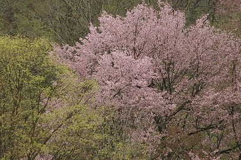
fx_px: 2614
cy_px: 93
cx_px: 121
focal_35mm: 391
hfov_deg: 5.3
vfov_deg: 3.5
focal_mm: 200
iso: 200
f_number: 11
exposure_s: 1/180
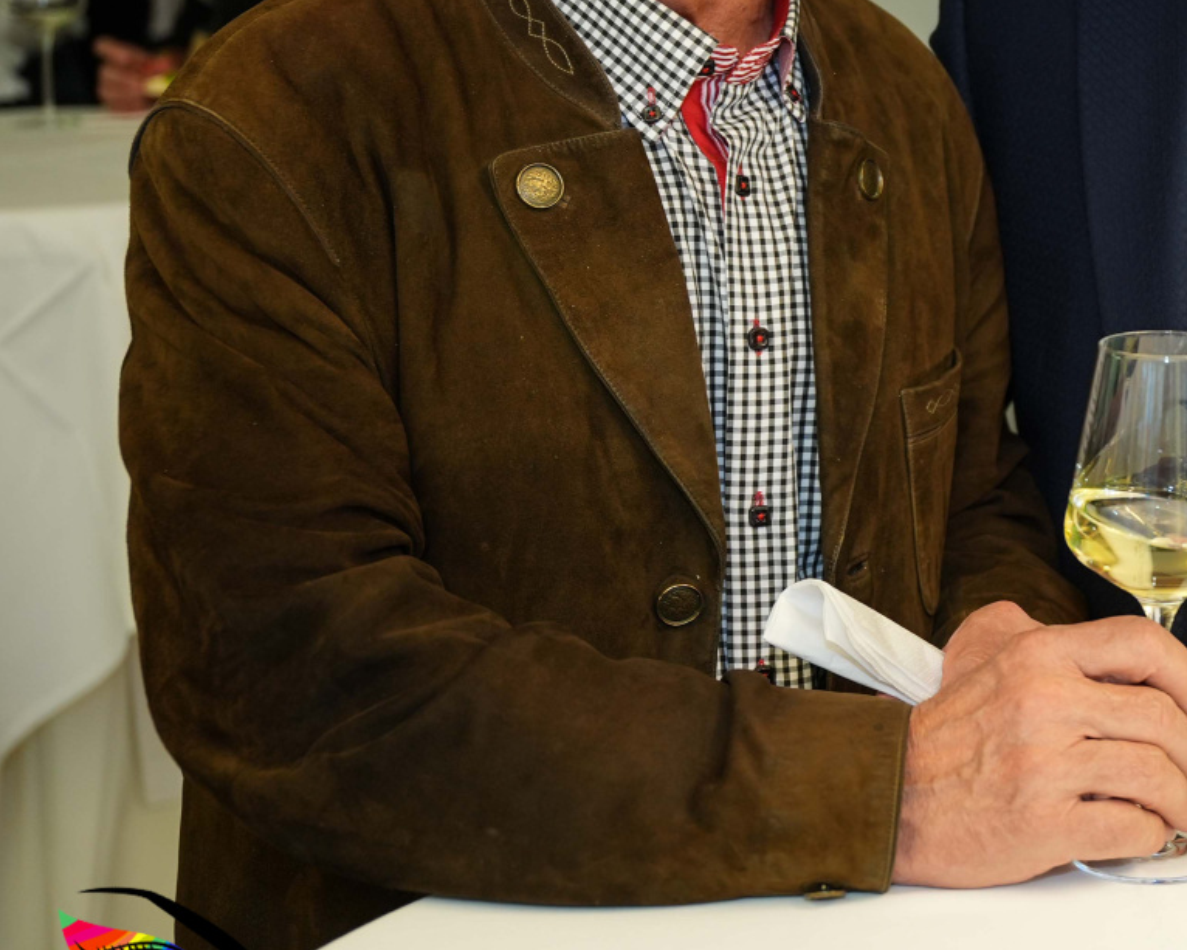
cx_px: 1393
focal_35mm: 75
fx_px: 2635
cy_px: 157
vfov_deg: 20.2
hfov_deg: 23.4
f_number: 2.8
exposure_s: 1/125
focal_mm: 34
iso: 400
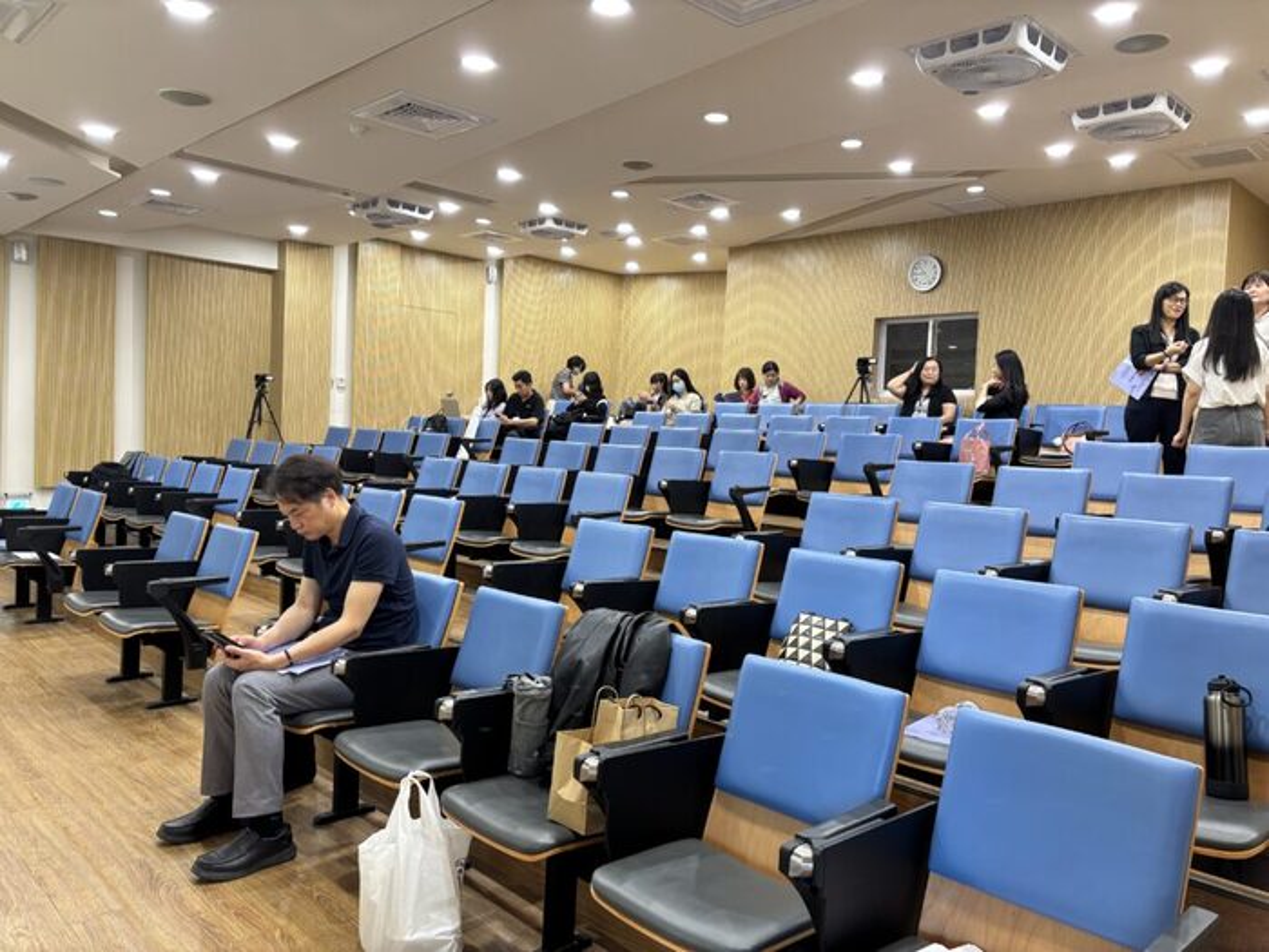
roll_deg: -2.1
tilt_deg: -2.7
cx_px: 634
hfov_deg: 67.3
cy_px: 476
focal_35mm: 26
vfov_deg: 53.1
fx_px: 953
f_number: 1.6
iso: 125
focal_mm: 5.96
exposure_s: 1/60
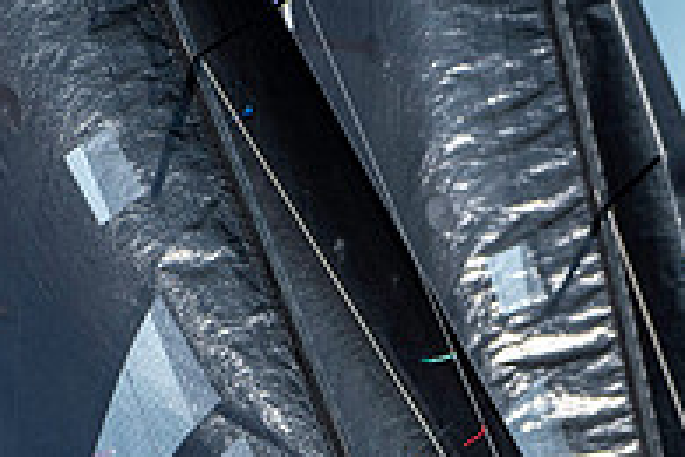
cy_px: 677
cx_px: 407
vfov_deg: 1.4
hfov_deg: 2.1
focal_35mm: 981
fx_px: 18665
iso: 320
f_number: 4
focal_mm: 220
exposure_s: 1/4000
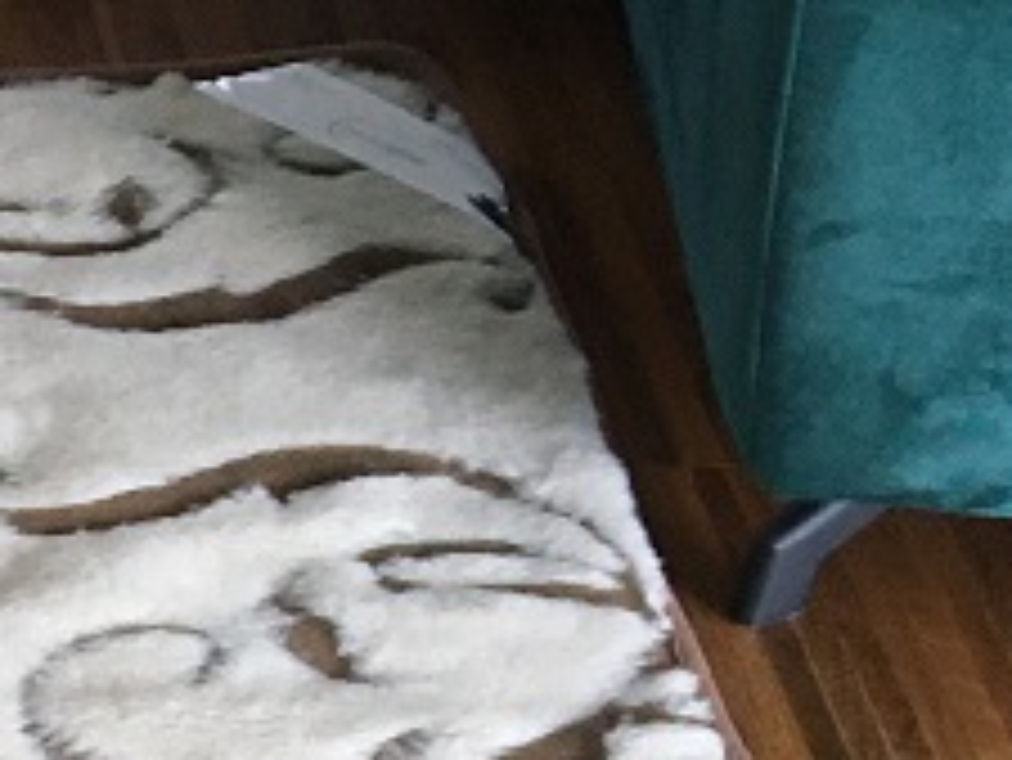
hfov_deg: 12.9
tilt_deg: -48.8
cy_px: 1367
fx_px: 3773
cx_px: -1133
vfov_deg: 10.8
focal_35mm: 129
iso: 125
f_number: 2.2
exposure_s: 1/33
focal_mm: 4.15
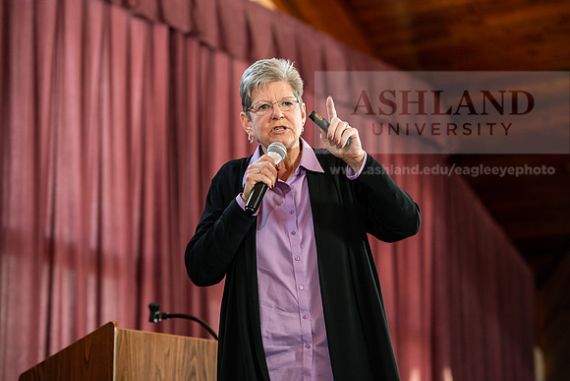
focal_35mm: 120
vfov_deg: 11.4
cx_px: 285
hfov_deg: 17.1
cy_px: 190
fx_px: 1900
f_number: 3.5
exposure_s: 1/200
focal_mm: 120
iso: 1600
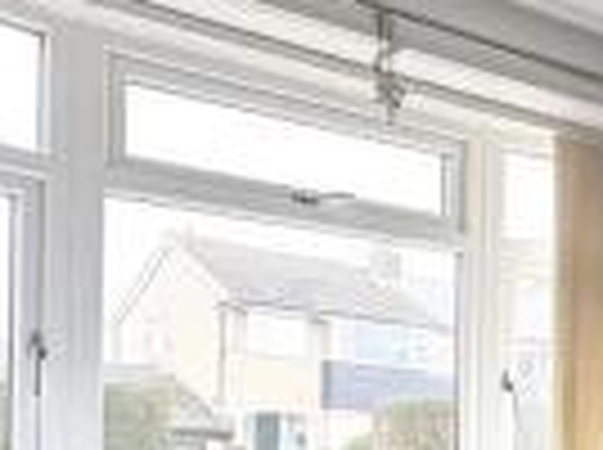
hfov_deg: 28.3
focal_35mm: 61
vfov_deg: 22.7
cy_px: 479
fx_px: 1061
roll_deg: -1.9
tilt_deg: +0.4
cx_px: 695
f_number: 2.2
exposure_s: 1/99
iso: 40
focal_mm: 2.22
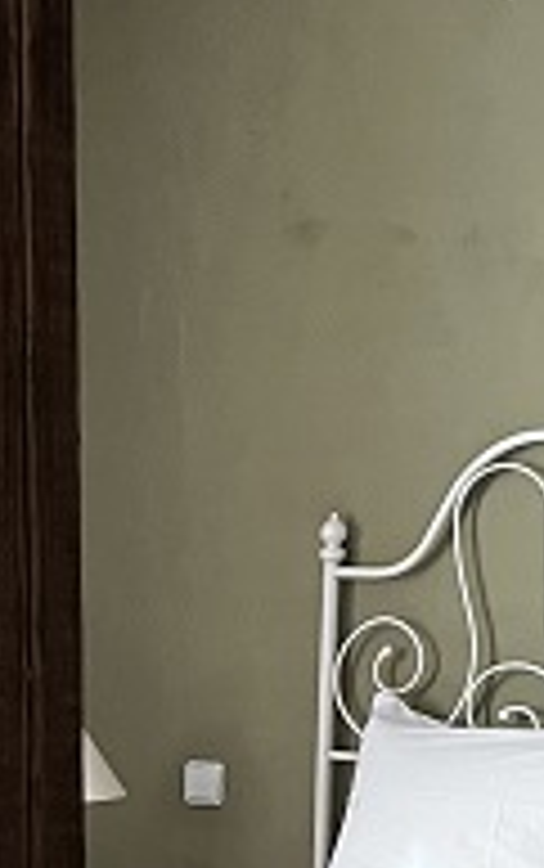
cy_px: 756
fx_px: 2840
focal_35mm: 120
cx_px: 247
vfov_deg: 17.2
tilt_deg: -5.8
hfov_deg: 10.9
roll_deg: +0.2
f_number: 1.6
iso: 400
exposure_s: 1/60
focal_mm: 5.1
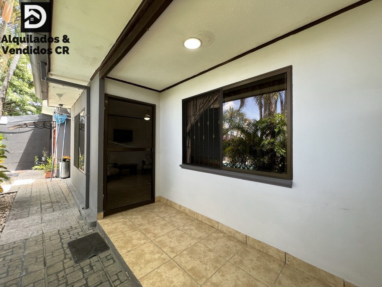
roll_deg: +0.4
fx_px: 143
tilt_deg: +0.4
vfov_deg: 89.9
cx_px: 191
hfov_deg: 106.2
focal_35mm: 13
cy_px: 144
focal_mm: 1.57
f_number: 1.8
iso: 50
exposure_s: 1/99
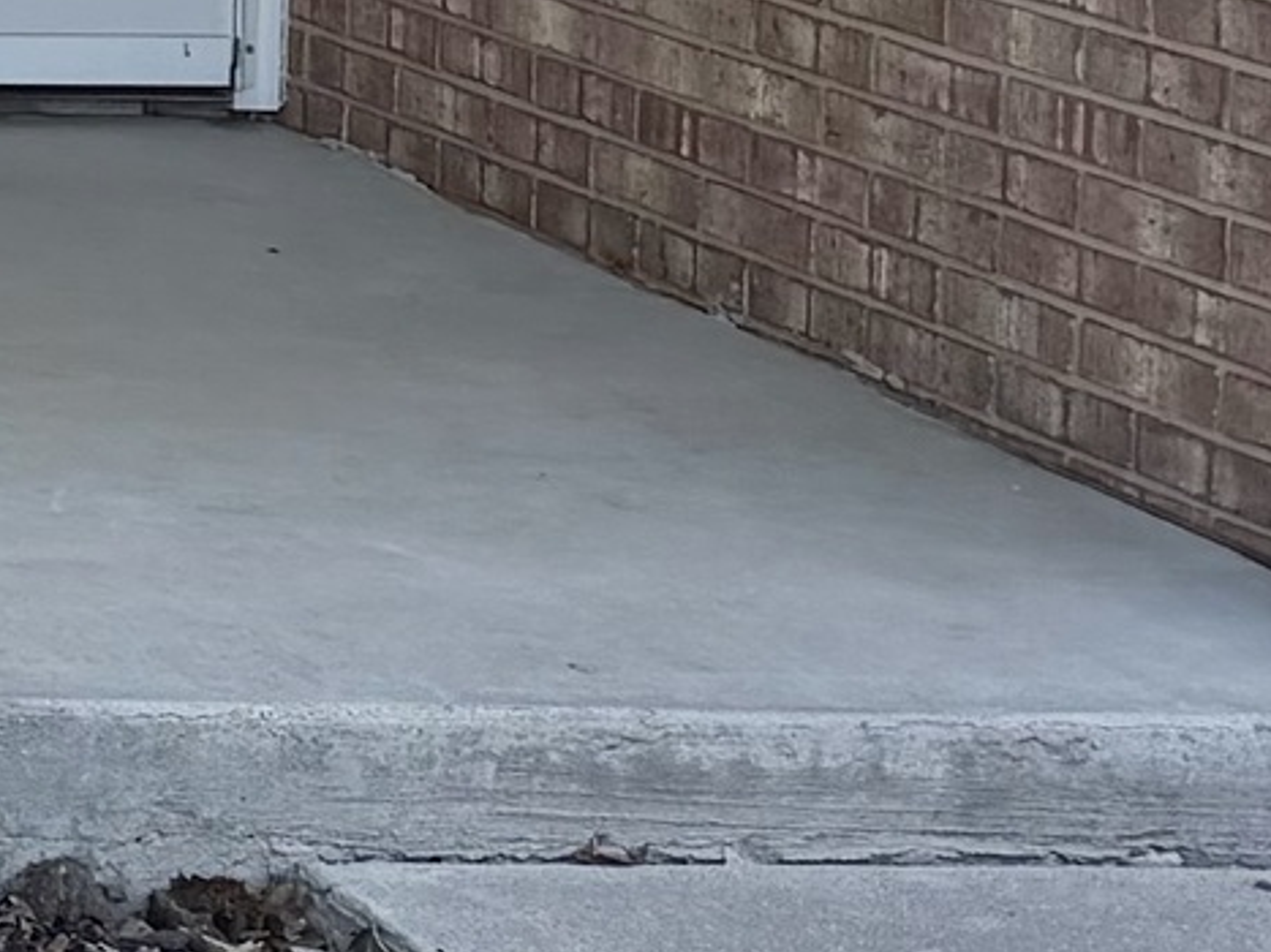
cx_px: -2360
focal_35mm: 158
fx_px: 5800
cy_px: -639
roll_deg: -0.4
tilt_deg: -2.0
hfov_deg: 9.9
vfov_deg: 9.1
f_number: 1.78
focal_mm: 6.76
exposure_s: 1/1075
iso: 80
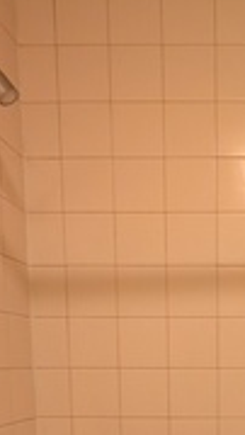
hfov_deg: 30.9
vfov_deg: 49.1
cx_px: 253
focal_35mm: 35
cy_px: 408
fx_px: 403
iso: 357
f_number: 1.7
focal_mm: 2.02
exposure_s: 1/24
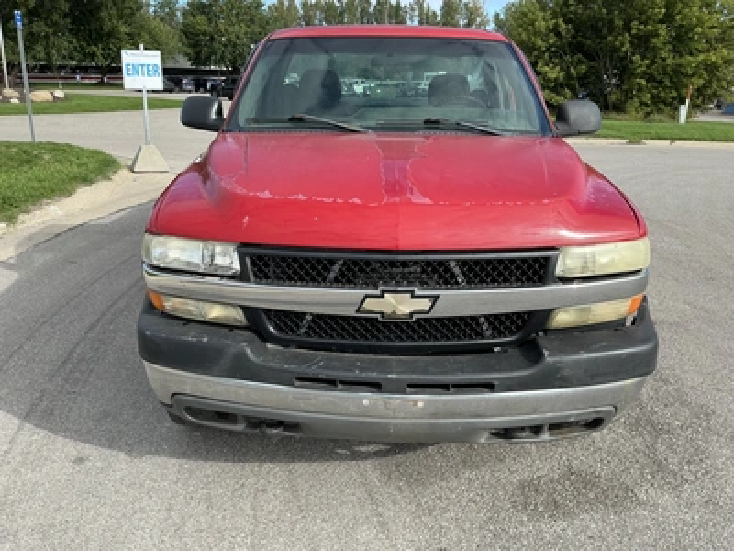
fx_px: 594
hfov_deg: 63.4
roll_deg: -1.5
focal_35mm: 28
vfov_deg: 49.7
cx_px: 367
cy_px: 276
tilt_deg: -17.4
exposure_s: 1/792
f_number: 1.8
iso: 25
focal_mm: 3
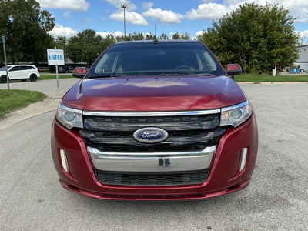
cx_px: 154
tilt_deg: -6.8
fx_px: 249
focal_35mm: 28
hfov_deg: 63.4
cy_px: 116
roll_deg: +0.1
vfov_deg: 49.7
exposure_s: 1/842
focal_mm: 3
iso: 25
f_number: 1.8
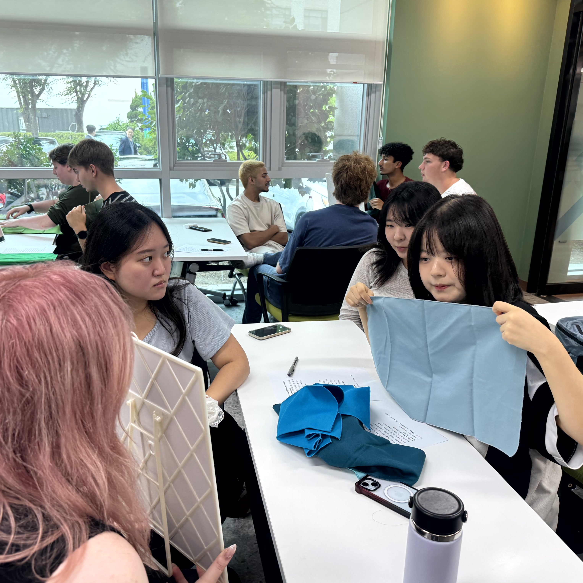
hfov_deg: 55.6
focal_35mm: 29
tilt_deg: -14.4
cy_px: 293
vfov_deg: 55.6
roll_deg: +1.0
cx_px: 268
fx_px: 553
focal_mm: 6.76
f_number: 1.78
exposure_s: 1/120
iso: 125
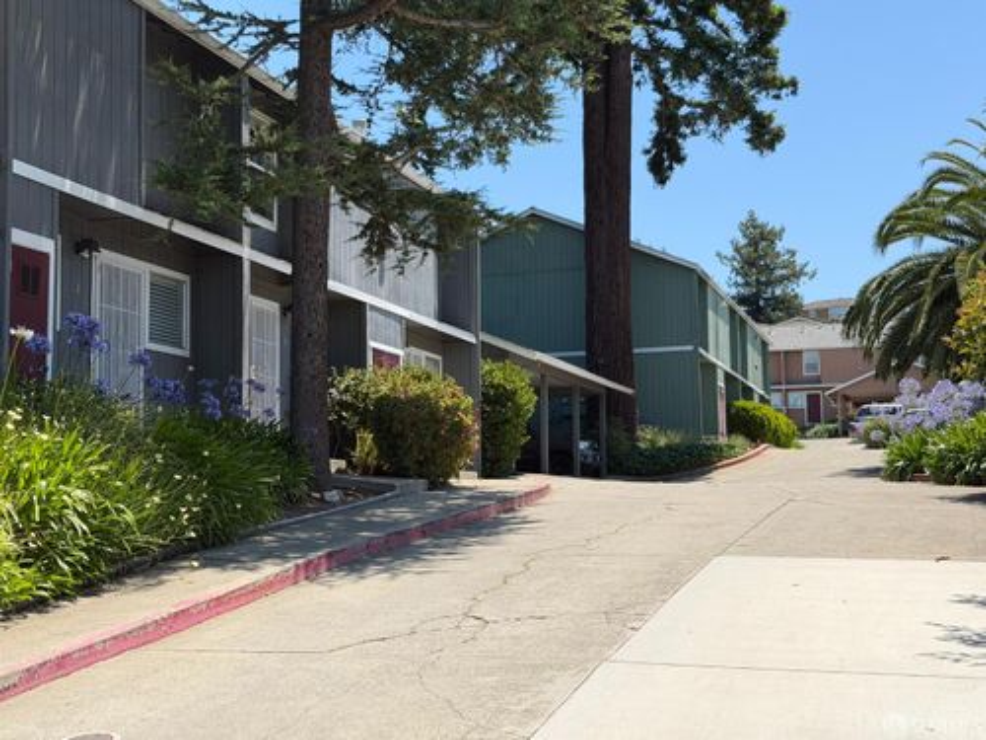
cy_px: 370
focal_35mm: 48
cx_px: 493
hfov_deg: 39.7
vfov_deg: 30.3
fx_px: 1367
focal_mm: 6.76
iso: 64
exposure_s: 1/2762
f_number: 1.78
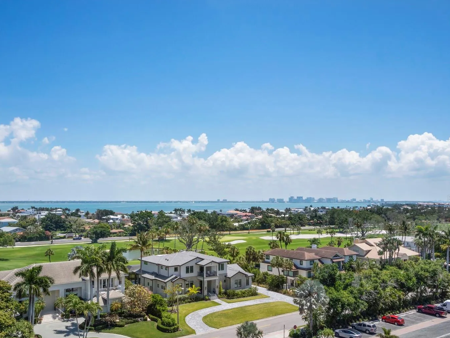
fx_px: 429
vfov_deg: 42.8
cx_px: 214
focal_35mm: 33
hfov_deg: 55.3
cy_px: 198
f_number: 10
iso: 320
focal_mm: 14
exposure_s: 1/800
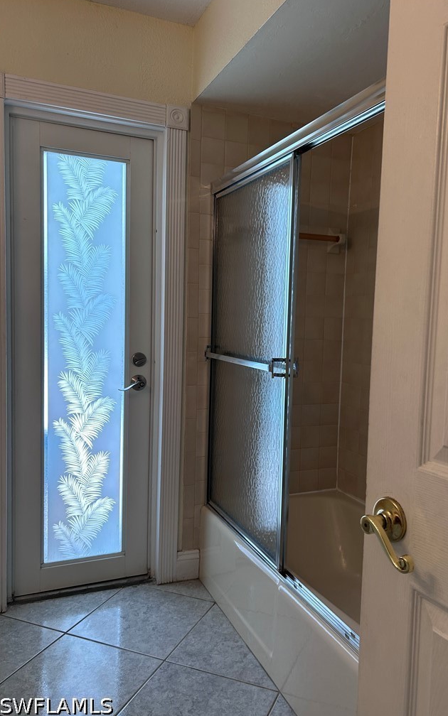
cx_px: 267
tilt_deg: -3.8
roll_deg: -2.1
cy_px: 359
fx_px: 547
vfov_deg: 66.5
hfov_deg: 44.3
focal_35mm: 28
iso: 80
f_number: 1.5
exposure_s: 1/120
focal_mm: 5.7
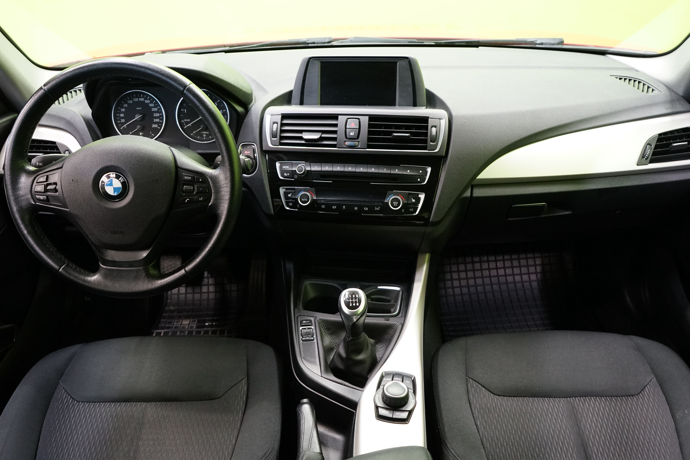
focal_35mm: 30
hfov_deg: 61.9
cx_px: 337
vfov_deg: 43.6
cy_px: 235
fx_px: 575
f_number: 5
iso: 3200
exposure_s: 1/20
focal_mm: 29
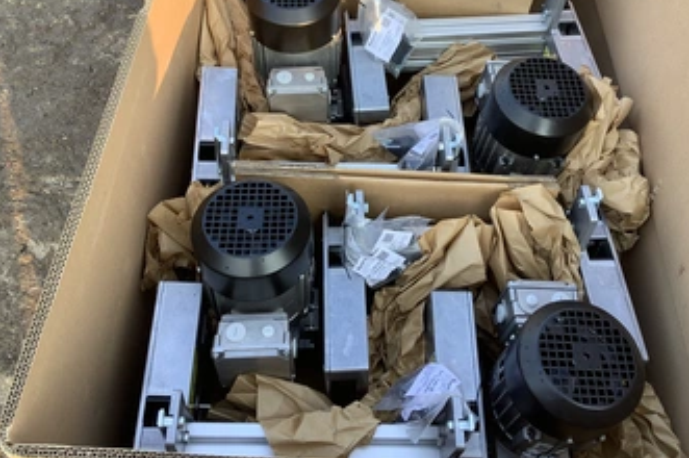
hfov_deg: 49.5
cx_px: 381
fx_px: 746
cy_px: 164
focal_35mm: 39
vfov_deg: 33.9
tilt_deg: -55.7
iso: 32
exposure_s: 1/100
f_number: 2.4
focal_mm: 3.3
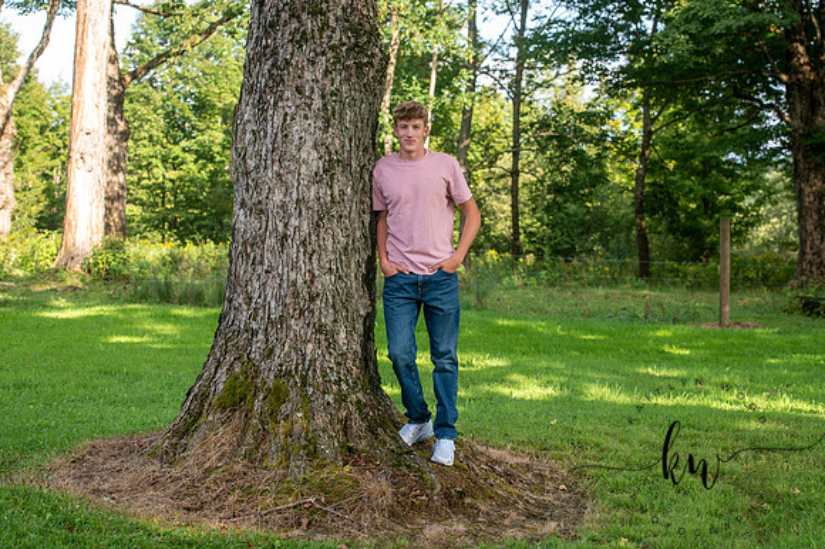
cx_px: 412
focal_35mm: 70
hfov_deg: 28.9
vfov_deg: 19.4
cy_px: 274
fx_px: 1603
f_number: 5.6
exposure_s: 1/250
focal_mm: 70
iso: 400
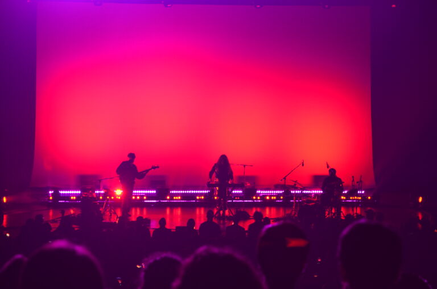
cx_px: 218
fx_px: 1545
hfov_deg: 16.1
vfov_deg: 10.7
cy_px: 144
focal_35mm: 128
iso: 800
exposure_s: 1/8
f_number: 5.6
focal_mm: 85
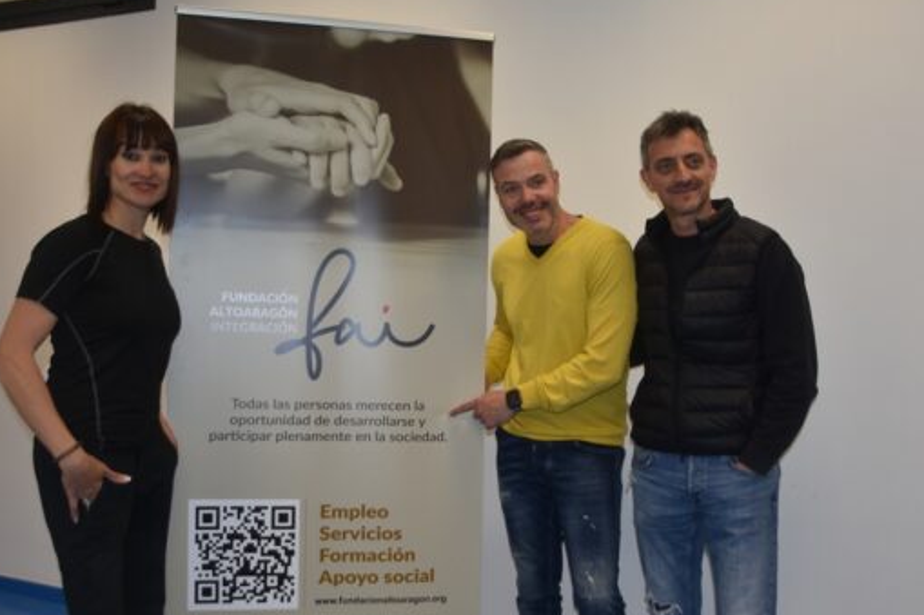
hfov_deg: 48.8
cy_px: 306
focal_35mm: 40
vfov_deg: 33.7
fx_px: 1017
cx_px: 494
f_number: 3.8
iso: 320
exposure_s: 1/125
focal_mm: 21
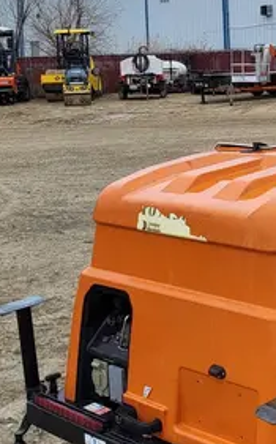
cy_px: 141
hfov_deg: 17.0
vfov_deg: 28.4
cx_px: 353
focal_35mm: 72
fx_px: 869
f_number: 1.8
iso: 40
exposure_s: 1/571
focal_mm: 5.4
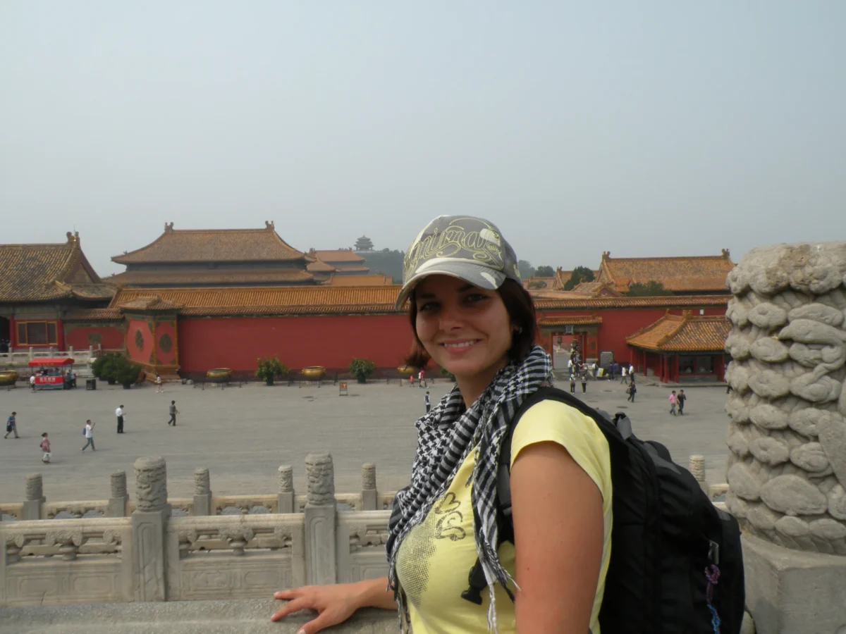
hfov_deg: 65.3
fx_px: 660
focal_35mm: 27
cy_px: 317
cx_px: 423
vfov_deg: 51.4
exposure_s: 1/254
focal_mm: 4.7
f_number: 7.1
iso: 64
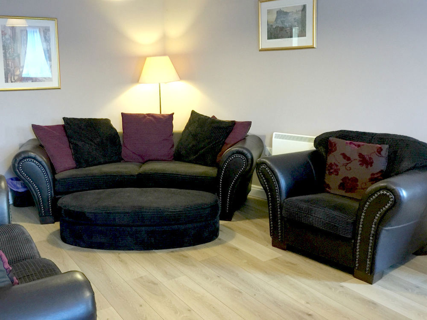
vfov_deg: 48.2
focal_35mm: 29
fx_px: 358
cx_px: 214
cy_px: 160
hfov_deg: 61.7
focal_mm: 4.15
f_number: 2.2
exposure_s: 1/8
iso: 125
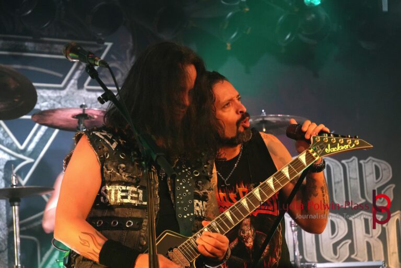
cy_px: 134
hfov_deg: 15.2
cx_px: 200
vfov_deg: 10.2
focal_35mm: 135
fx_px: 1504
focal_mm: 90
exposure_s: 1/160
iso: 6400
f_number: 5.6
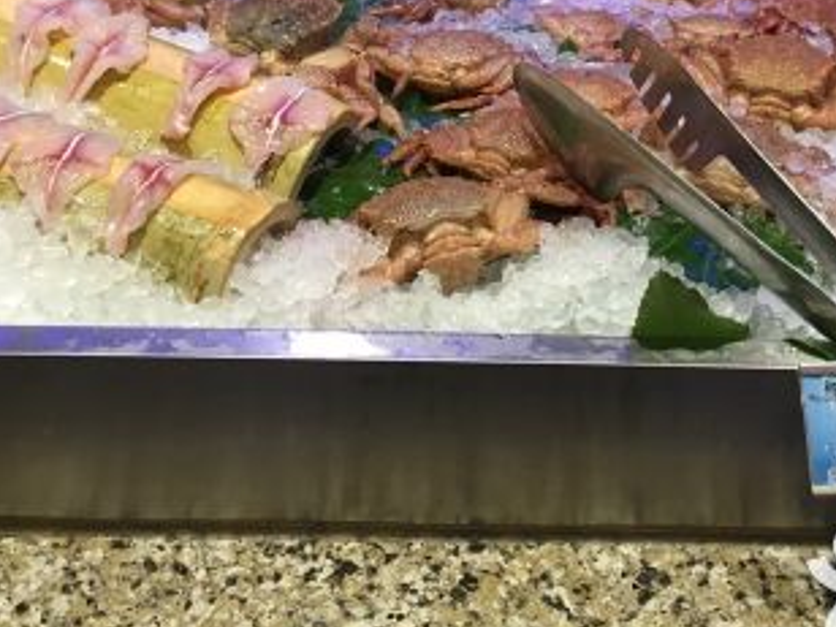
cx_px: 537
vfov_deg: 21.6
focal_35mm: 66
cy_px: 18
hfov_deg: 29.2
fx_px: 1594
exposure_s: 1/33
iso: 40
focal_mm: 4.15
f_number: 2.2
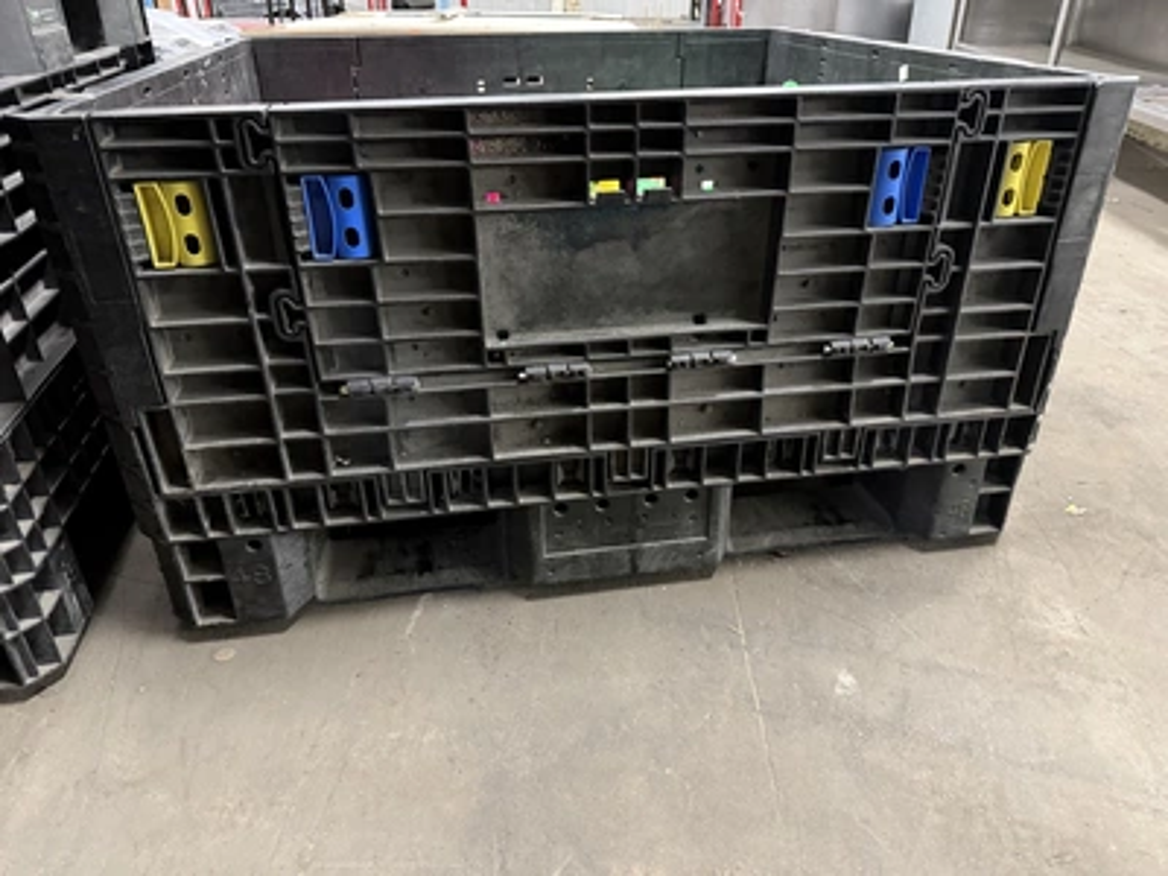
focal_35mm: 24
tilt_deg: -30.6
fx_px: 810
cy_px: 438
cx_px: 584
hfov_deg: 71.6
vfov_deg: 56.8
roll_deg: +0.6
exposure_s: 1/30
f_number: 1.78
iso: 1000
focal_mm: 6.76
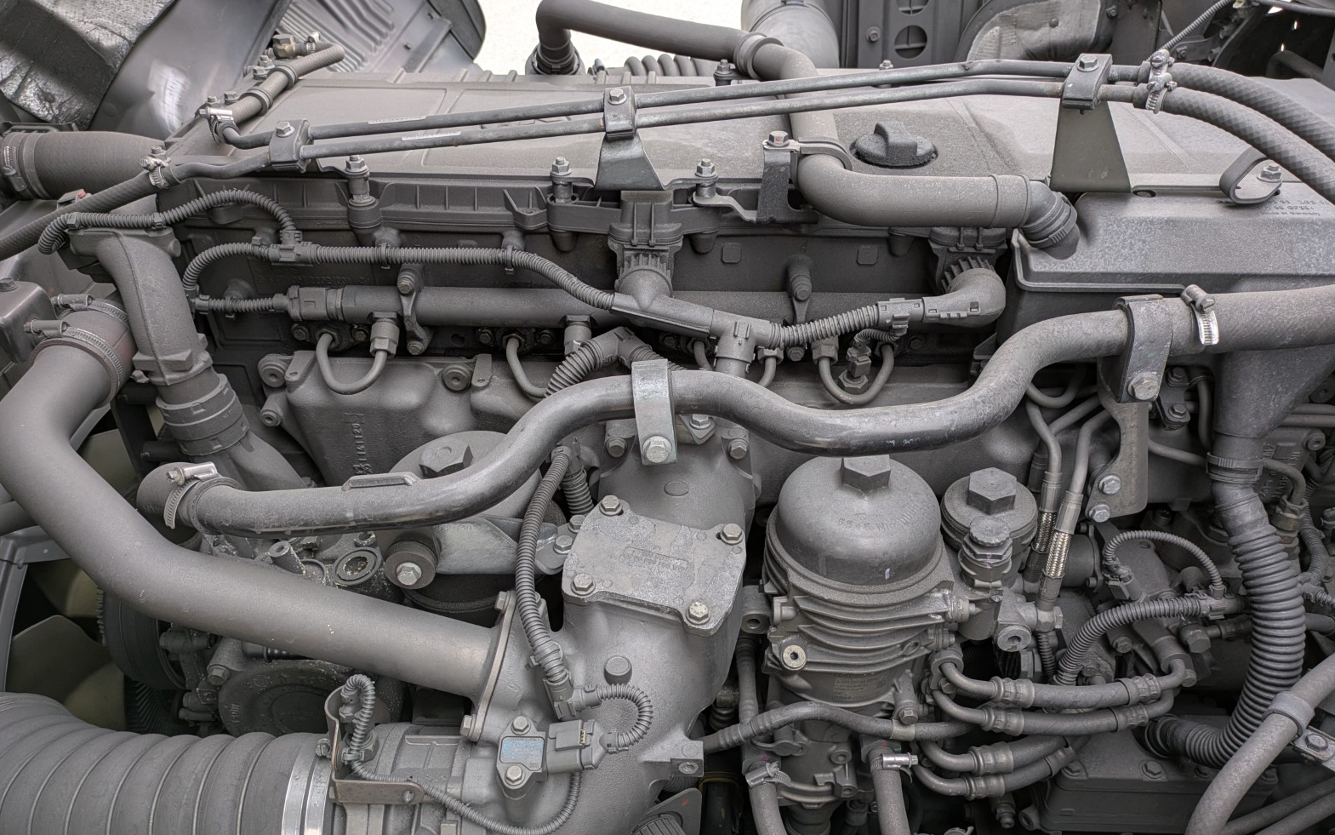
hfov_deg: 68.4
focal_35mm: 27
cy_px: 482
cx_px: 662
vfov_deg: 45.9
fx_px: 982
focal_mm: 5.43
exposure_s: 1/100
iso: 52
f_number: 1.89
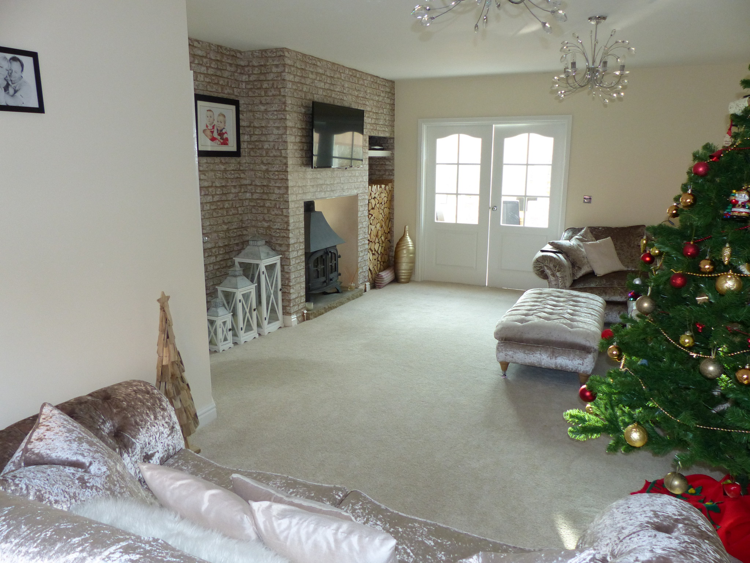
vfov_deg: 54.9
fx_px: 542
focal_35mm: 25
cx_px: 375
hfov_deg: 69.4
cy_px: 282
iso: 250
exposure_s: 1/60
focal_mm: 4.5
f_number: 2.8
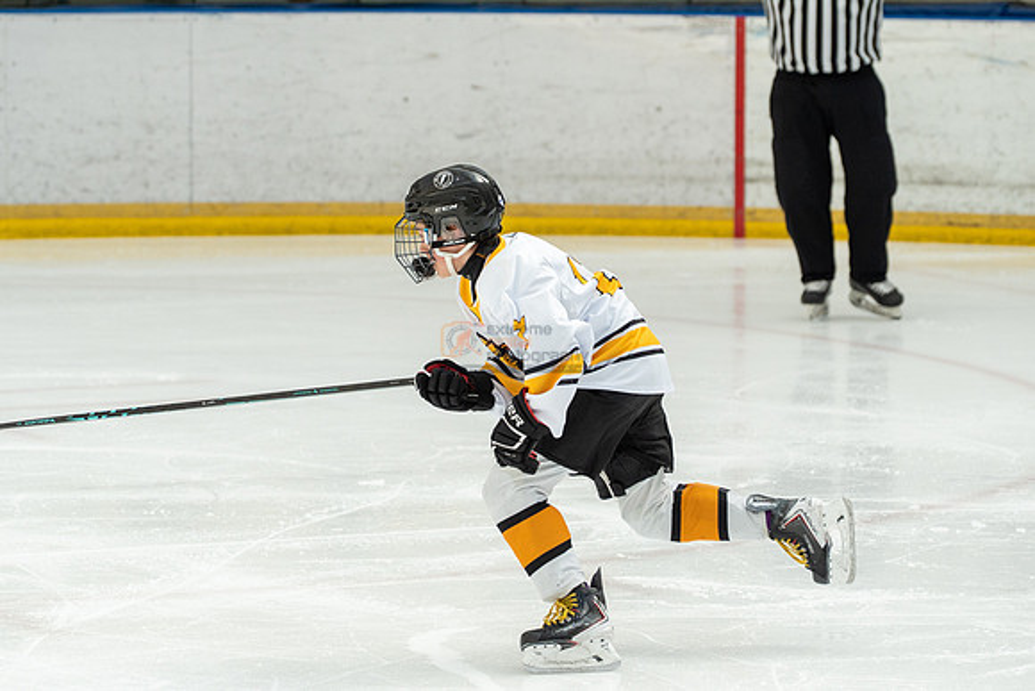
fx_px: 5809
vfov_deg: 6.8
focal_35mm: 202
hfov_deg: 10.2
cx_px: 518
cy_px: 346
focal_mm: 135
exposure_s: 1/1600
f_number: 3.5
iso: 800
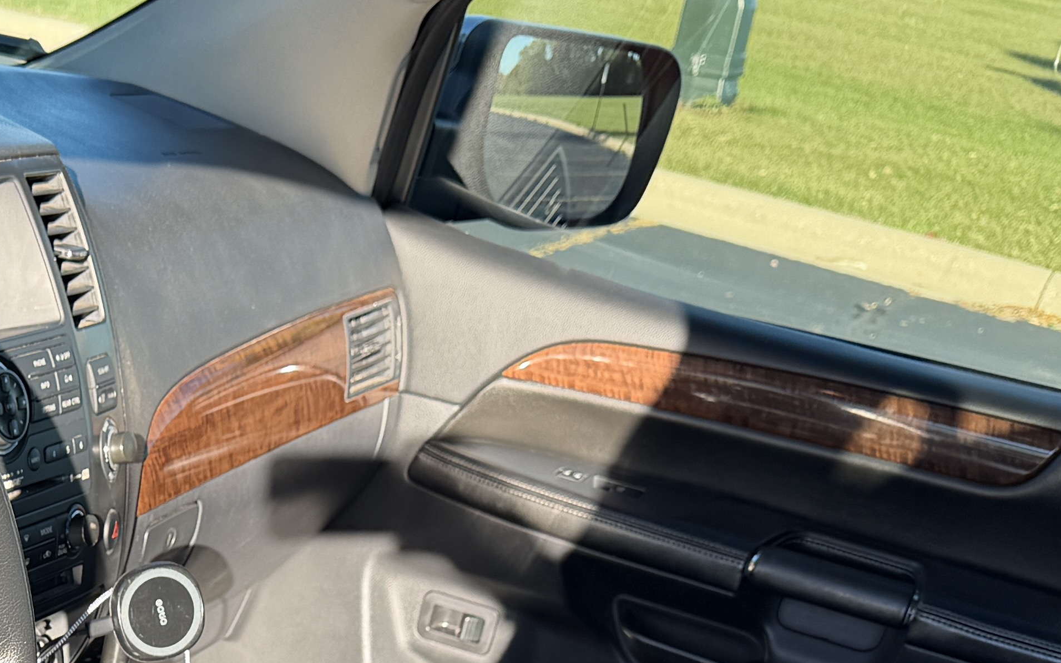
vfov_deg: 16.1
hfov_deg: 25.3
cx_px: -93
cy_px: 900
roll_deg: -9.7
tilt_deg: -28.4
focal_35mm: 76
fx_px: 2198
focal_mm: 6.76
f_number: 1.78
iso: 80
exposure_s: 1/401
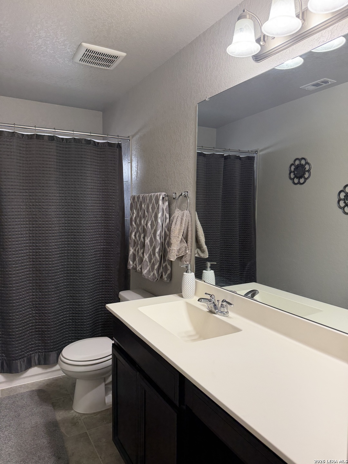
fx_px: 322
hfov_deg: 56.8
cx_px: 174
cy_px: 232
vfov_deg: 71.6
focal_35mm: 24
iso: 160
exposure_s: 1/120
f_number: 1.78
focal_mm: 6.76
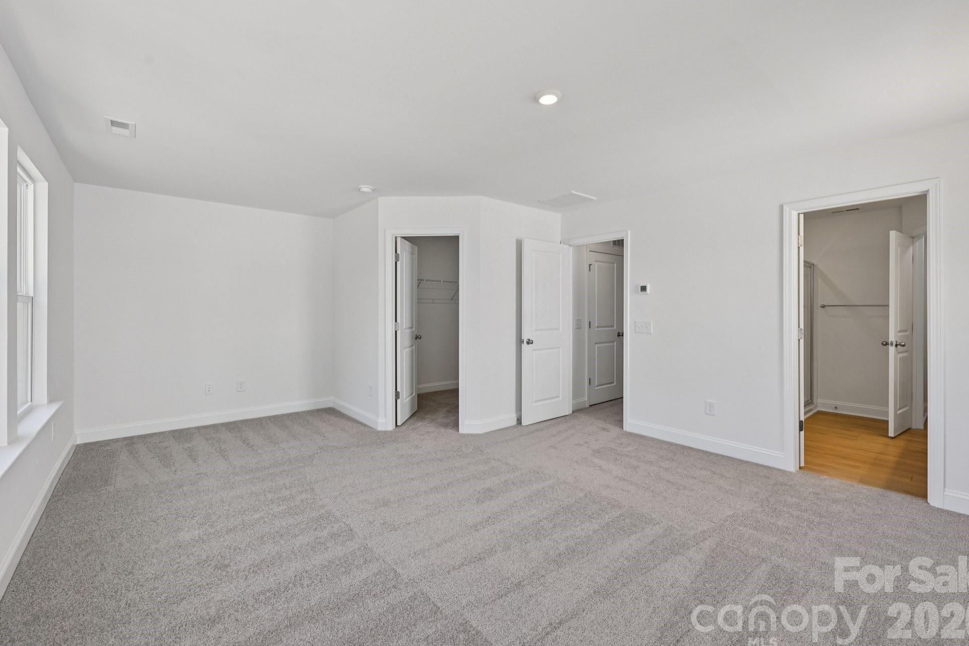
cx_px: 477
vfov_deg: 77.3
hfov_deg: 100.4
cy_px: 311
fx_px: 404
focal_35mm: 15
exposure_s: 1/20
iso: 100
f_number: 8
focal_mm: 14
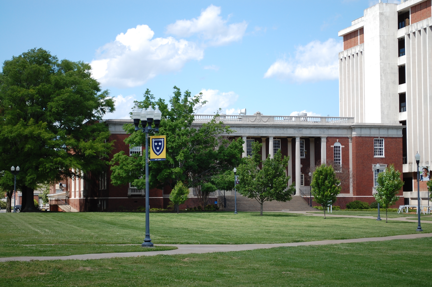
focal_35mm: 82
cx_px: 216
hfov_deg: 24.6
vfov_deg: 16.5
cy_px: 144
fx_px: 989
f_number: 5.6
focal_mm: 55
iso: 200
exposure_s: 1/500
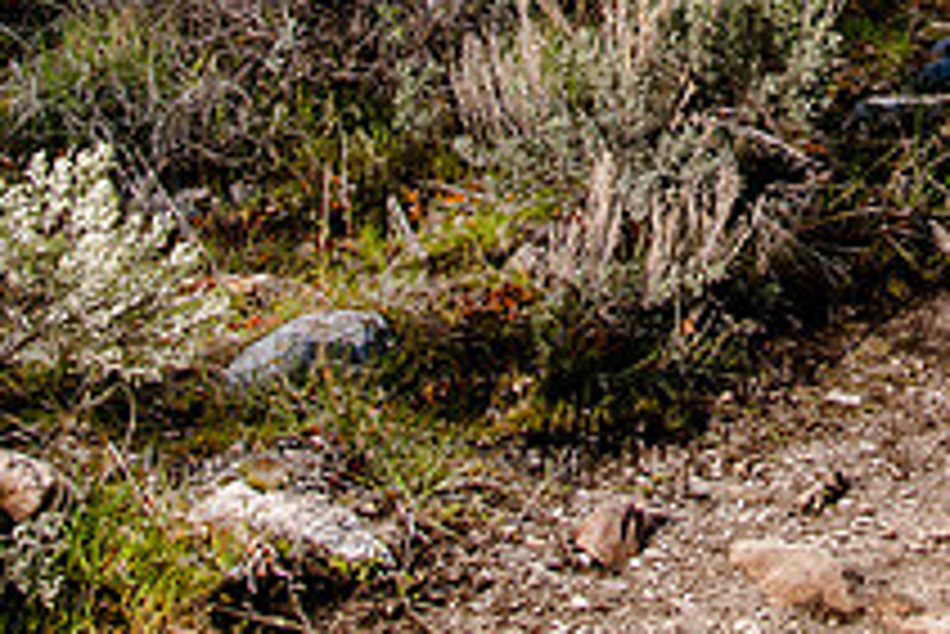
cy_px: -391
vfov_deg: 10.9
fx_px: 3169
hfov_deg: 16.8
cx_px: 878
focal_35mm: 120
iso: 160
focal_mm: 34
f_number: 5.6
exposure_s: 1/640
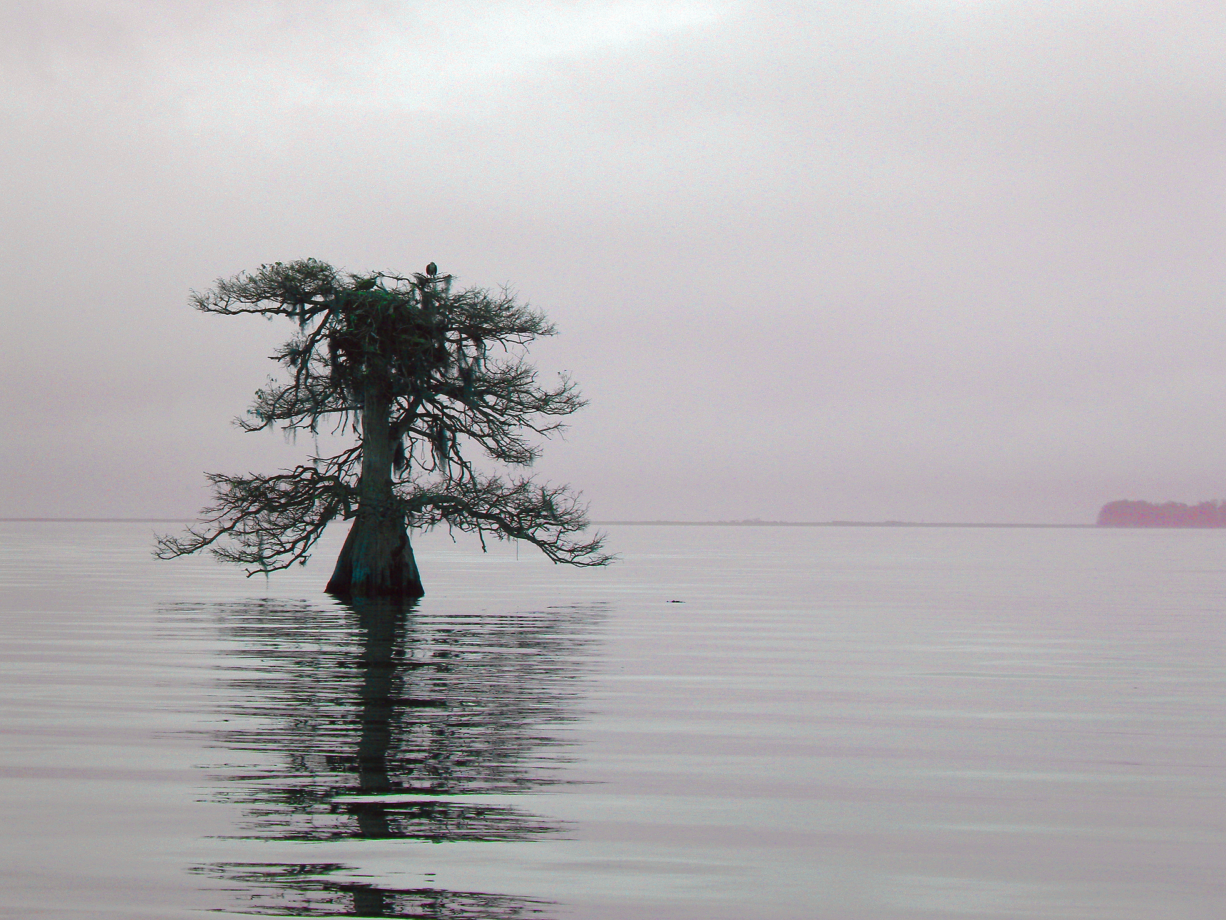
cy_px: 457
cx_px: 615
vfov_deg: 9.8
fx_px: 5348
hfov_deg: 13.1
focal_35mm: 151
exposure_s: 1/135
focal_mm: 26.8
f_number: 5
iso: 80
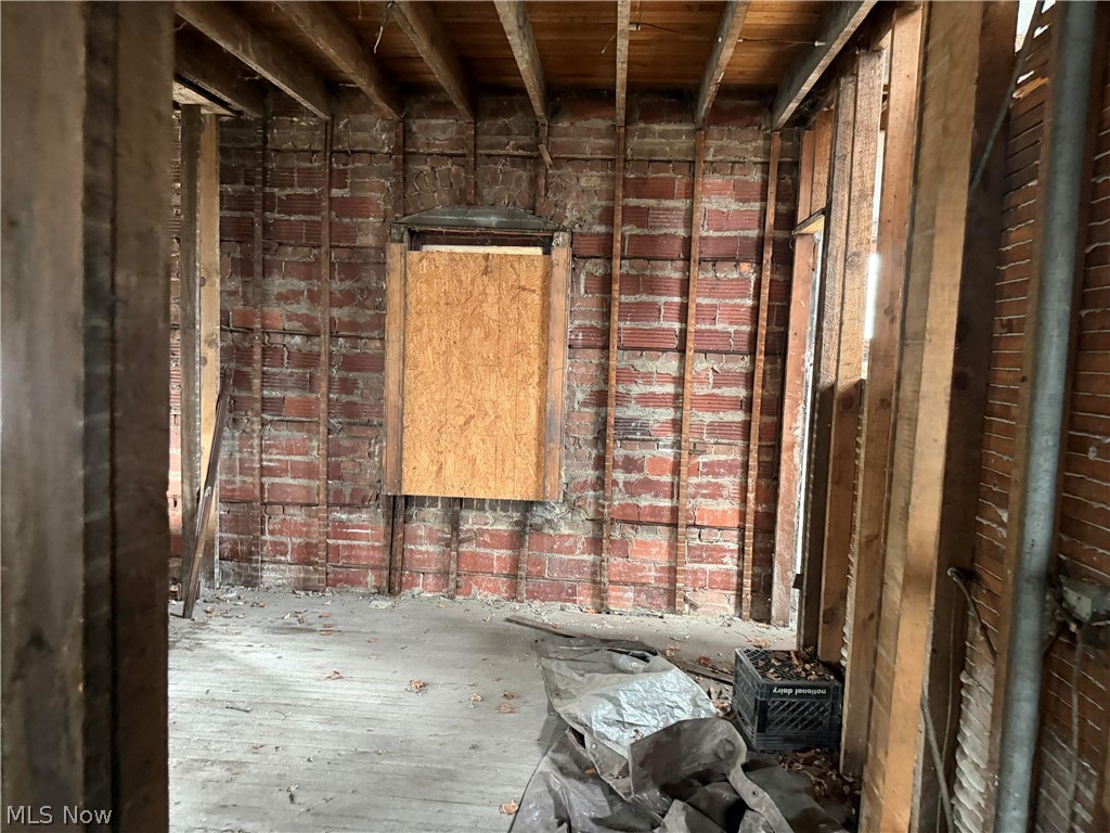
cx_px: 555
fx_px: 770
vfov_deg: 56.8
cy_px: 416
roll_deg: -3.4
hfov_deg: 71.6
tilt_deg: -0.6
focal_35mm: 24
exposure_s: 1/40
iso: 1000
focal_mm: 6.76
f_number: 1.78
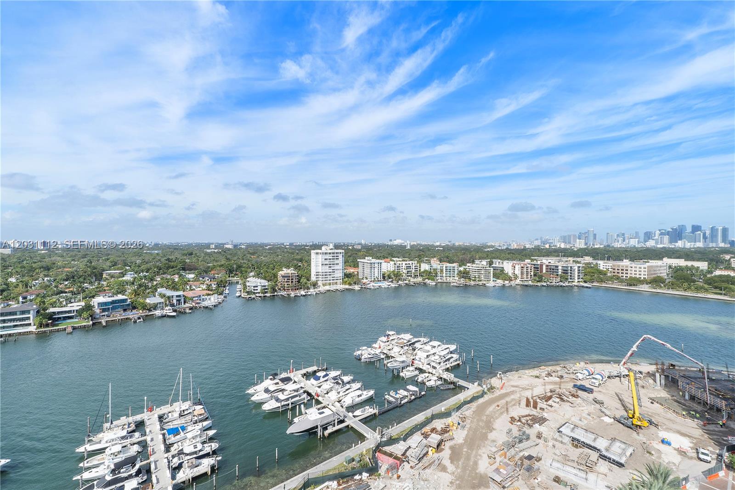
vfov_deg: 77.3
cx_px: 368
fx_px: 306
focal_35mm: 15
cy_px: 245
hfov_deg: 100.4
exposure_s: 1/200
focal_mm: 10
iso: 100
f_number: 11
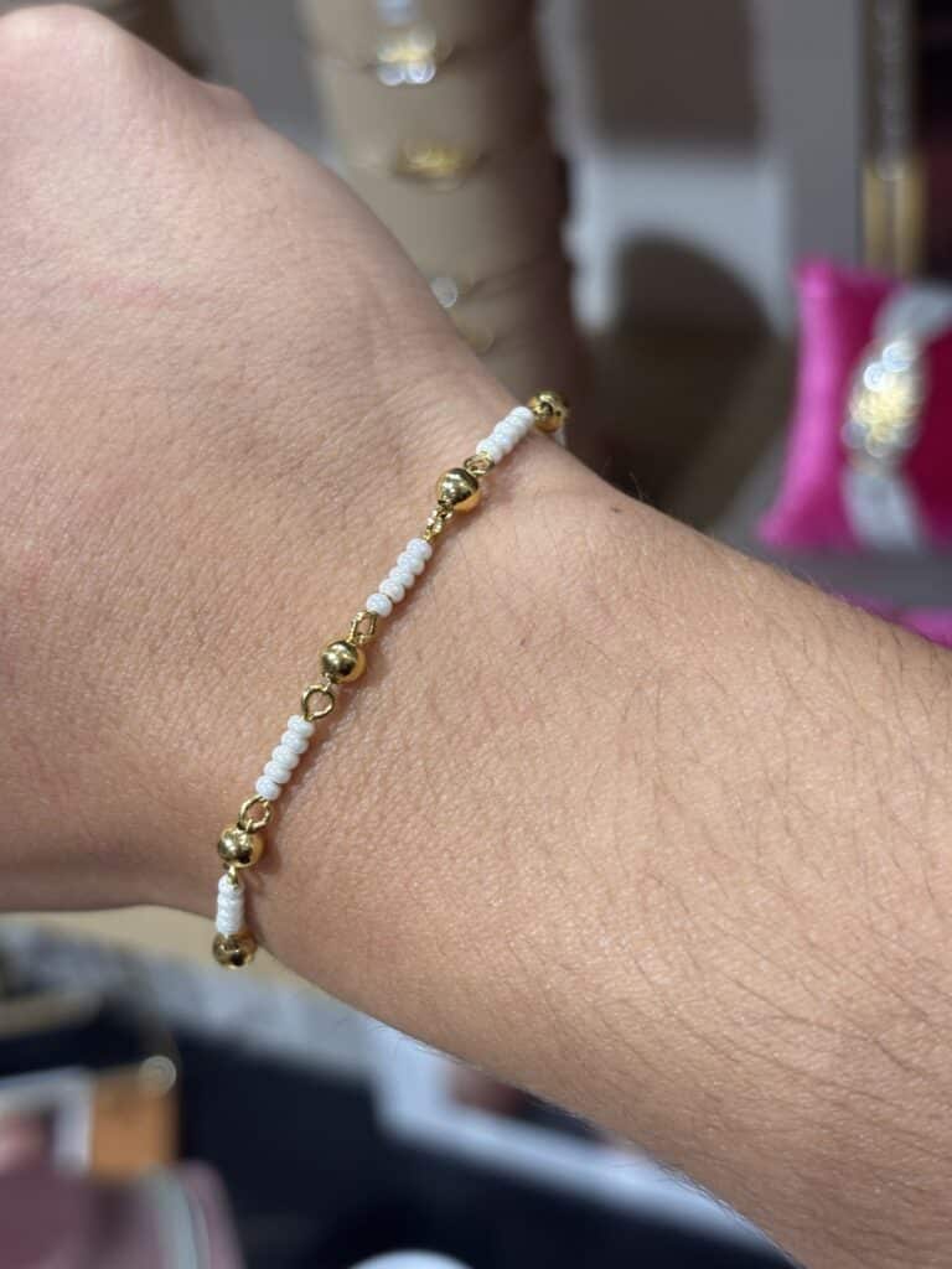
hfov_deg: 28.0
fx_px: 1907
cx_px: 476
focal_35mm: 52
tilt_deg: -39.1
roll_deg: +11.1
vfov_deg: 36.8
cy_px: 634
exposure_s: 1/50
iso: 32
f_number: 1.6
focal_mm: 5.96
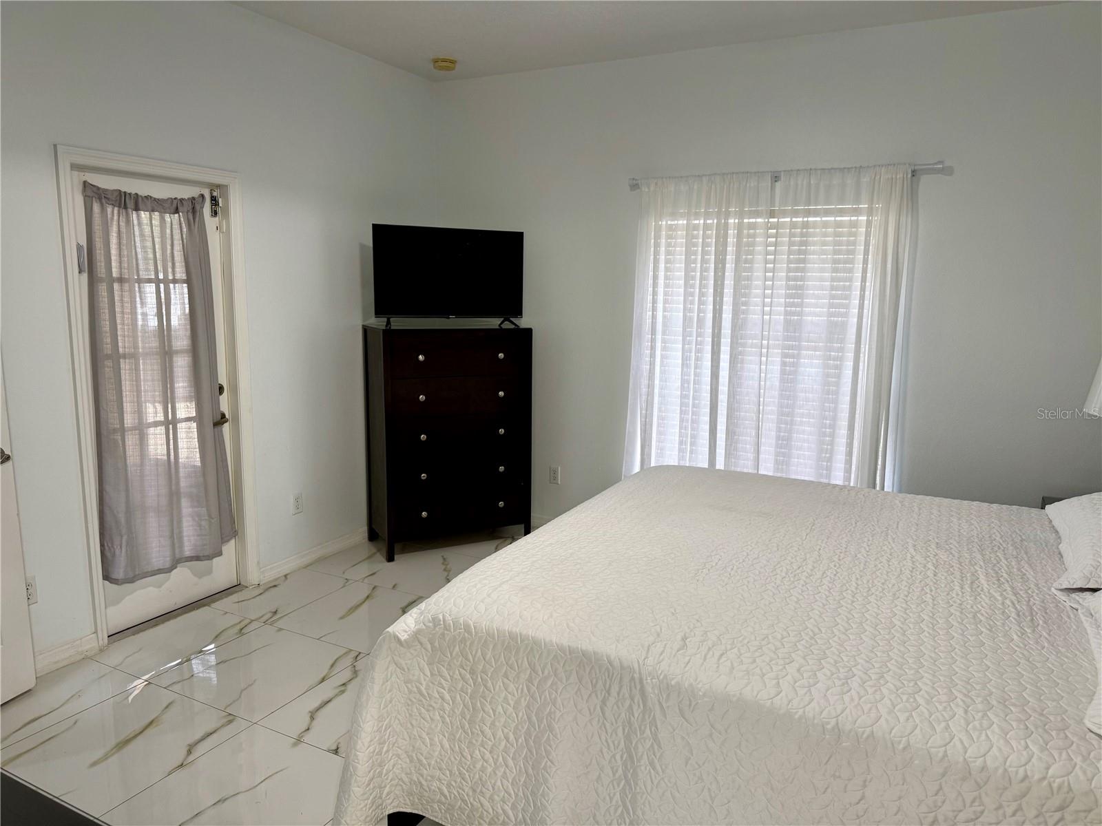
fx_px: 764
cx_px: 551
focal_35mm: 24
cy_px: 413
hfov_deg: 71.6
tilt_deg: -9.5
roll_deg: -0.8
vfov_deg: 56.8
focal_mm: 6.76
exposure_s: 1/60
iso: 125
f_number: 1.78
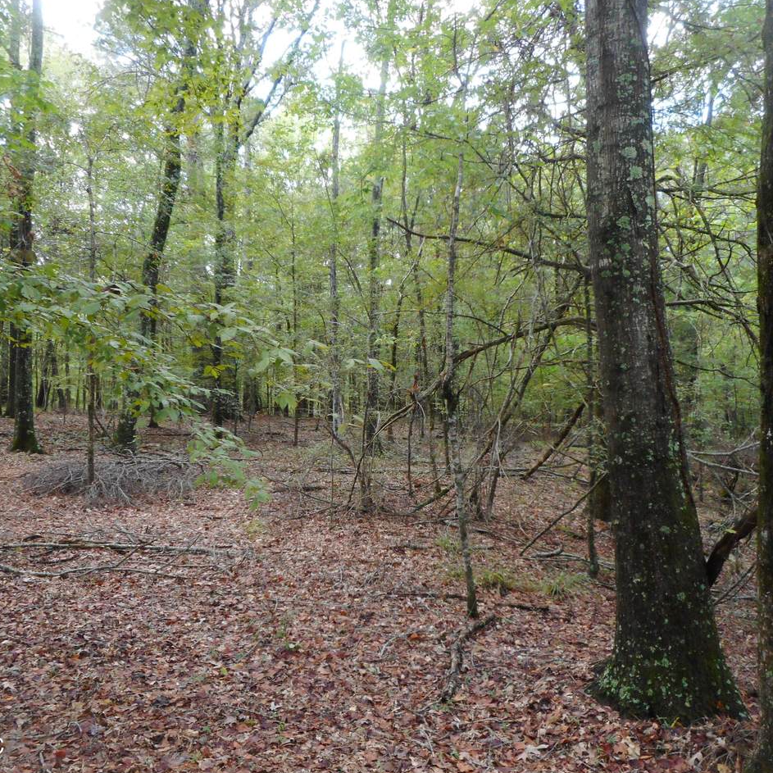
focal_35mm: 30
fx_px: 758
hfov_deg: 54.0
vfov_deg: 54.0
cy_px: 389
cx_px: 367
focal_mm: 4.5
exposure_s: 1/30
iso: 200
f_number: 3.7
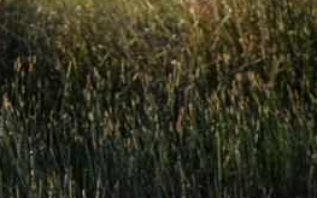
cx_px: -274
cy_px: 238
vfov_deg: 0.8
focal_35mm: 1729
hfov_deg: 1.2
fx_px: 14928
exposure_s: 1/500
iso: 200
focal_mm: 300
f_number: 5.6
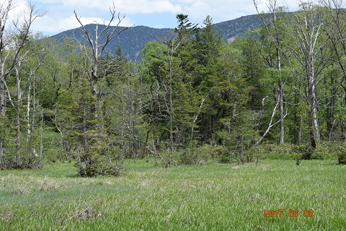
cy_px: 116
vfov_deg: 16.6
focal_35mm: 82
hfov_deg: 24.6
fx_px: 793
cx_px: 173
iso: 200
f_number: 9
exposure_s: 1/320
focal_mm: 55
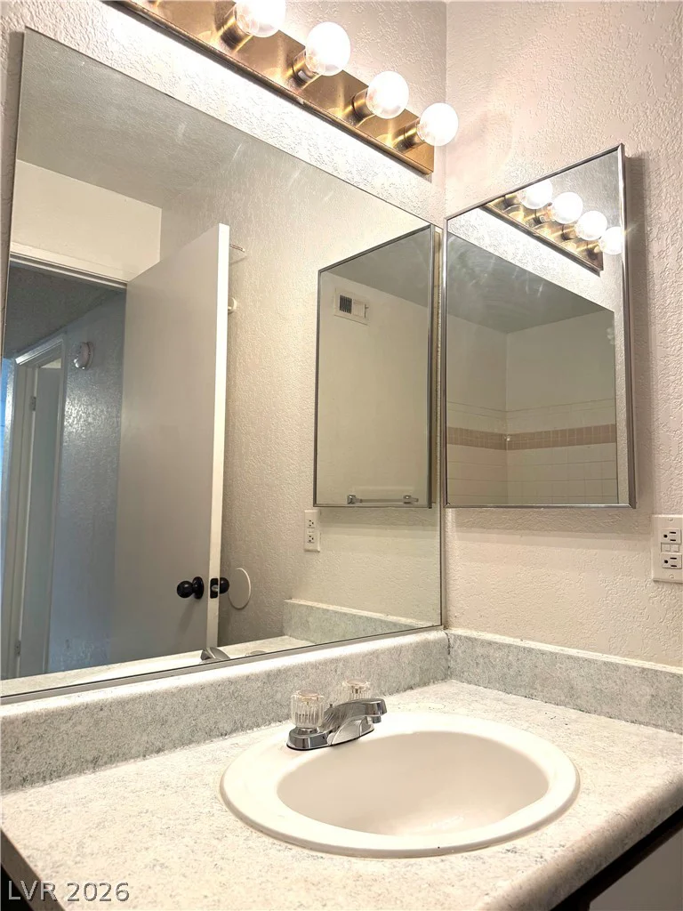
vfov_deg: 71.6
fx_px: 631
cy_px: 456
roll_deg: -0.5
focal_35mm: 24
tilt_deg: +5.6
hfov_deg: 56.8
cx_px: 342
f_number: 1.78
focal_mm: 6.76
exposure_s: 1/60
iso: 125
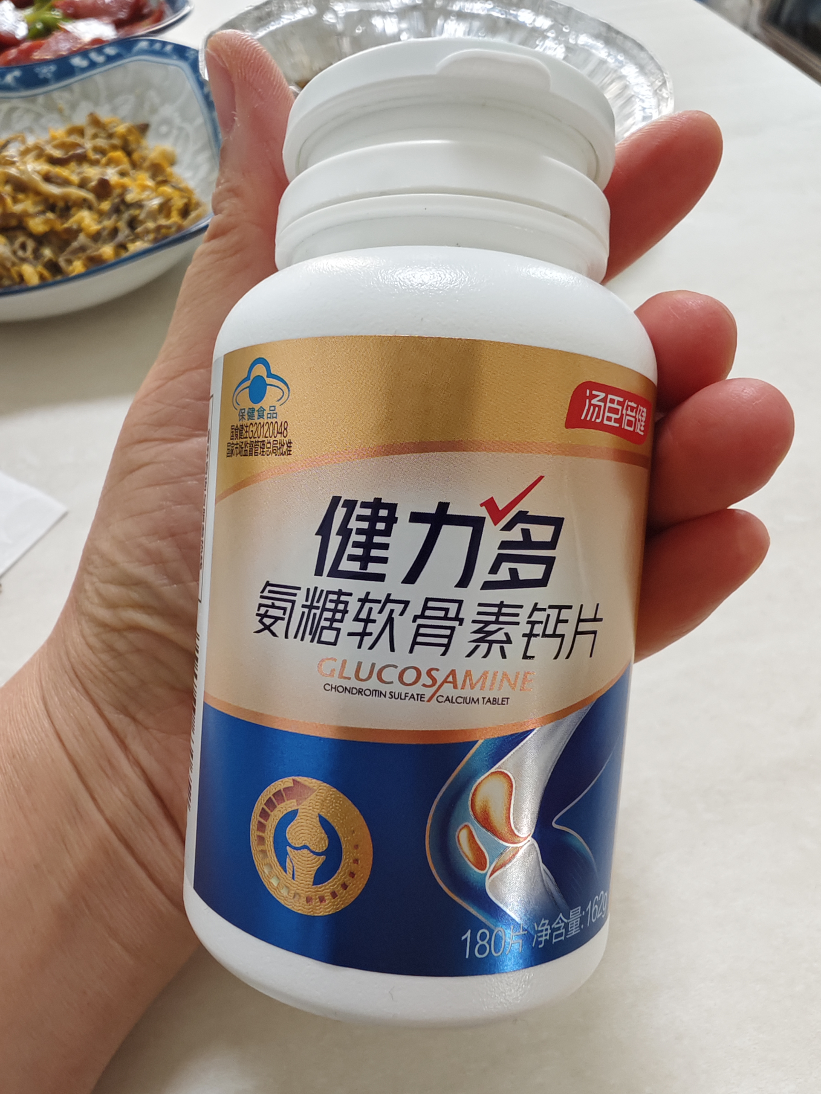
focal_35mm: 23
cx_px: 410
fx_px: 727
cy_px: 547
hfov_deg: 58.9
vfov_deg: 73.9
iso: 234
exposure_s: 1/33.3
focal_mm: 2.59
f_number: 2.2
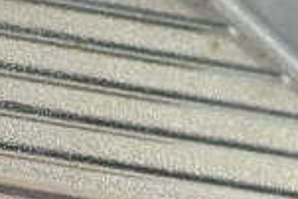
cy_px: 39
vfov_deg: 4.4
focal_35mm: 311
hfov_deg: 6.6
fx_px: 2577
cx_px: 257
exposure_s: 1/250
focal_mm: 18.5
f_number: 1.8
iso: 640
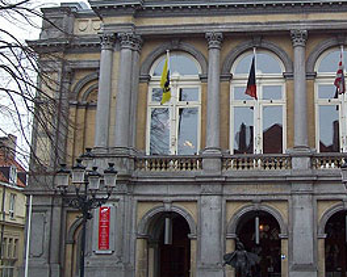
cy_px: 84
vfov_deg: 25.2
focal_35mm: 60
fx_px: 616
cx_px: 269
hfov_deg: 30.8
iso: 80
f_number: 2.7
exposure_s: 1/173
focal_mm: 6
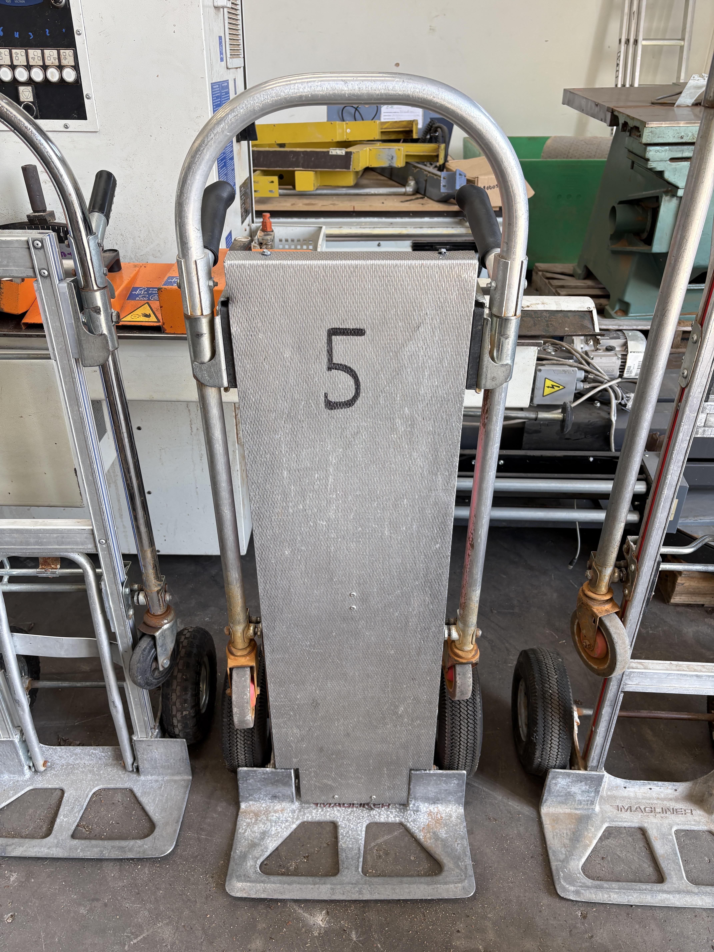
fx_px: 715
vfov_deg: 67.3
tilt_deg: -30.6
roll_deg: +0.7
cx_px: 357
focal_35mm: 26
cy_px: 476
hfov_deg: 53.1
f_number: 1.6
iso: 50
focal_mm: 5.96
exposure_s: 1/122
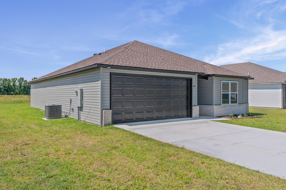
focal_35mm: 27
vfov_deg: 47.9
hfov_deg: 67.4
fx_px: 214
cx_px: 143
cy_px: 95
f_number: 9
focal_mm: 18
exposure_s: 1/200
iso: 250
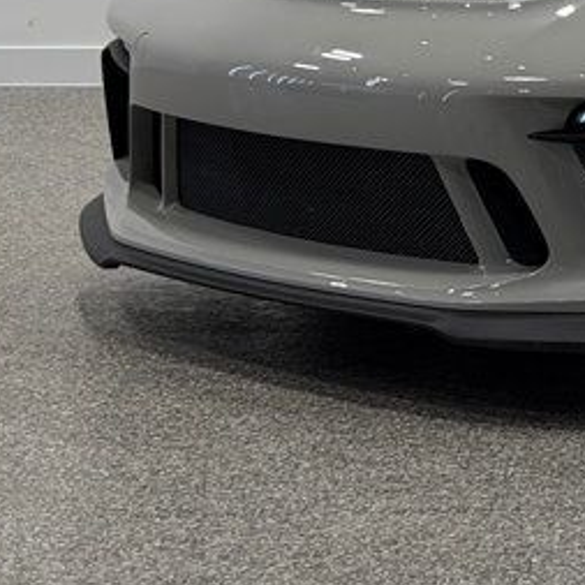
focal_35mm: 172
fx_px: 3289
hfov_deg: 9.7
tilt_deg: +0.5
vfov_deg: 9.9
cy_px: -294
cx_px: 1043
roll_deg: -2.5
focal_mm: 6.76
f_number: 1.78
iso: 64
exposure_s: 1/396
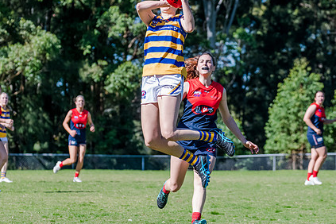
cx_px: 173
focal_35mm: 256
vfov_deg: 5.4
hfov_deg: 8.0
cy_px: 94
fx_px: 2389
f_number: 7.1
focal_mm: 180
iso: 800
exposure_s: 1/1600
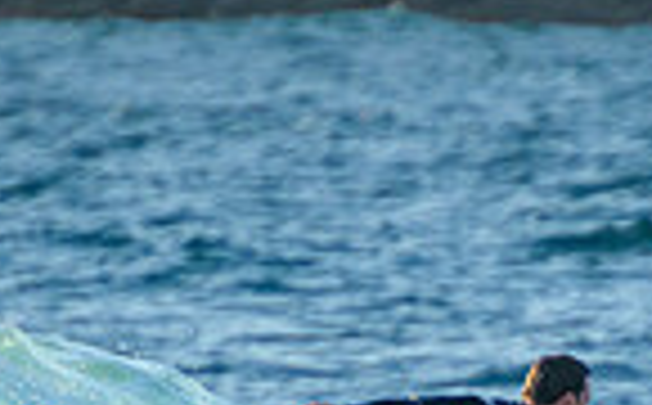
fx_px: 44248
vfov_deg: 0.5
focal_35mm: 2495
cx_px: 549
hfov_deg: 0.8
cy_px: 551
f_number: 5.6
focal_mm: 400
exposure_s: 1/2000
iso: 640
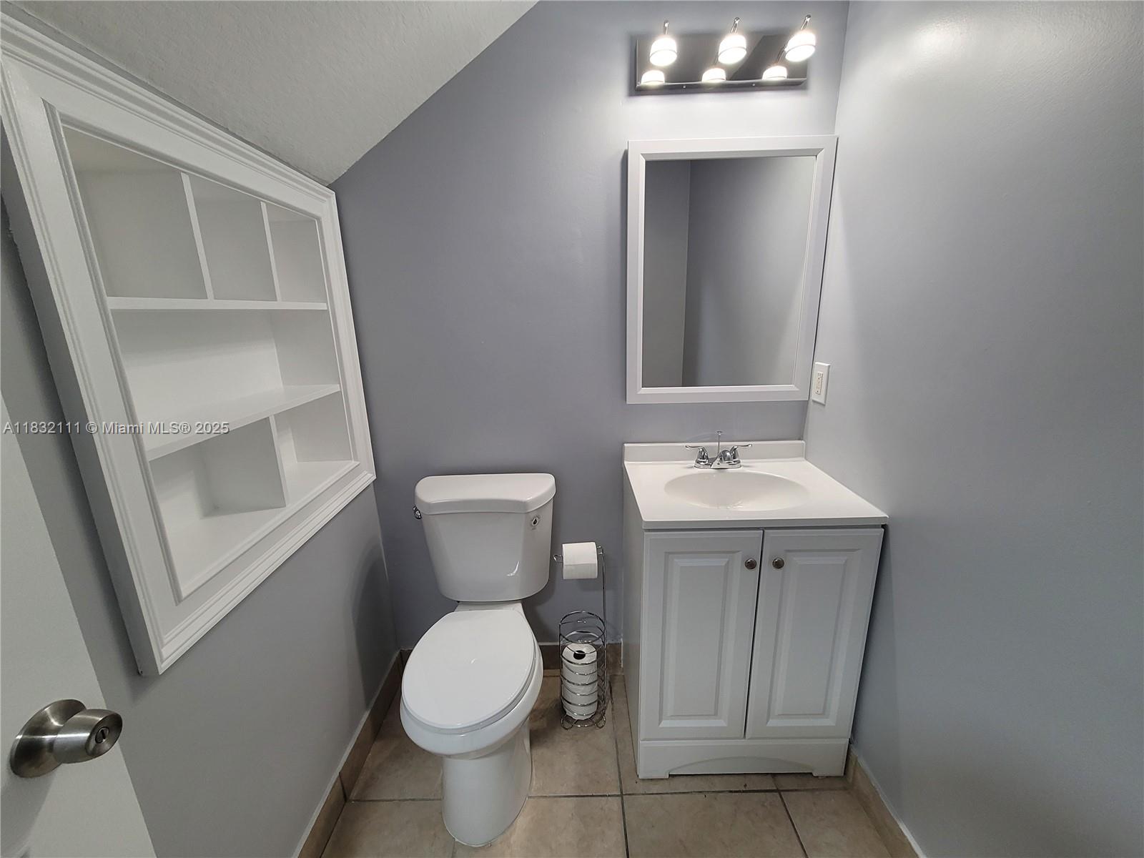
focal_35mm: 13
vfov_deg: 89.9
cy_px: 429
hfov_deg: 106.2
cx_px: 572
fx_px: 430
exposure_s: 1/60
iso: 160
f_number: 2.2
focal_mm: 2.2
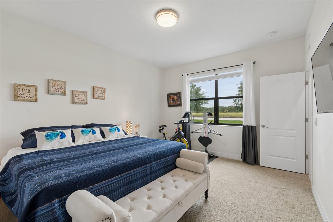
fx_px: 139
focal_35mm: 15
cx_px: 166
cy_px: 111
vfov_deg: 77.3
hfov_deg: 100.4
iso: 100
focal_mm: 10
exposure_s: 1/5
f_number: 7.1
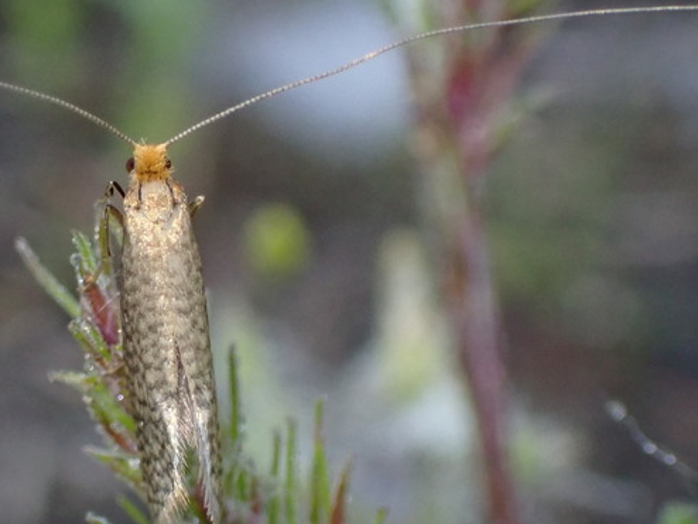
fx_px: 3066
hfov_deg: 12.9
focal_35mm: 152
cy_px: 312
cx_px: 131
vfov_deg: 9.8
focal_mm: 15.66
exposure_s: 1/250
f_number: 4.5
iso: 800
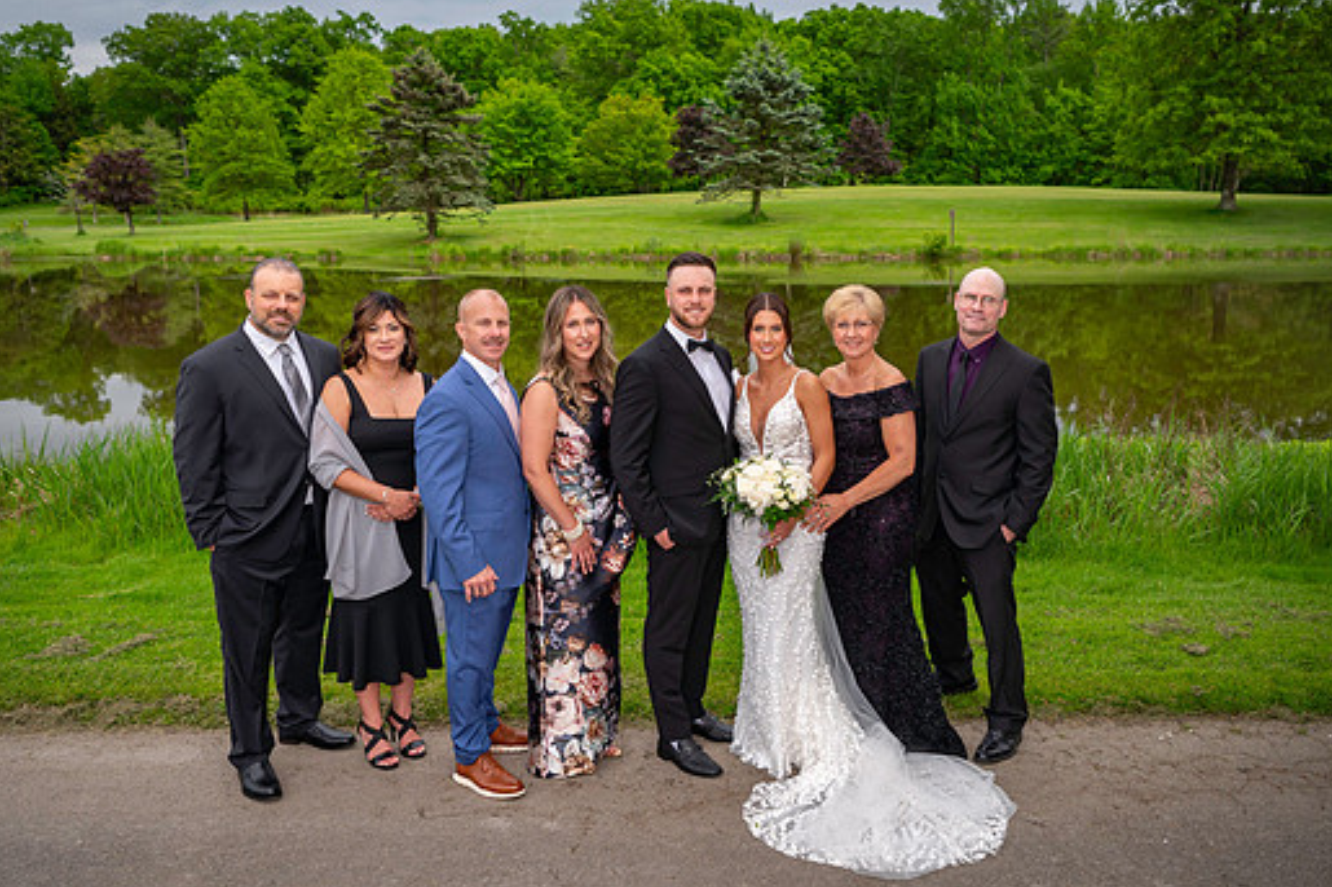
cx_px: 684
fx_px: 1110
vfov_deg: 43.6
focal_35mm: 30
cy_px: 416
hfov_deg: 61.9
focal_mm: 24
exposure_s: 1/3200
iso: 400
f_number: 3.2
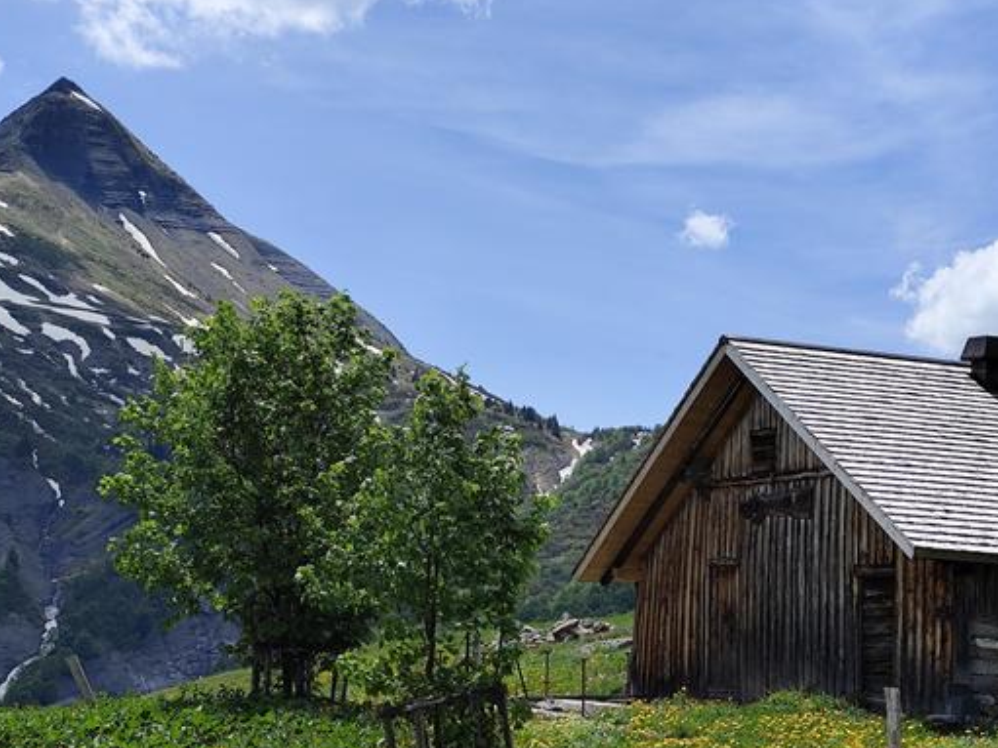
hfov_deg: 27.0
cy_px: 418
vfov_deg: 20.4
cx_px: 602
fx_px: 2075
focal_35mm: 72
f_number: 1.65
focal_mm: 6.19
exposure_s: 1/1530
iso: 50
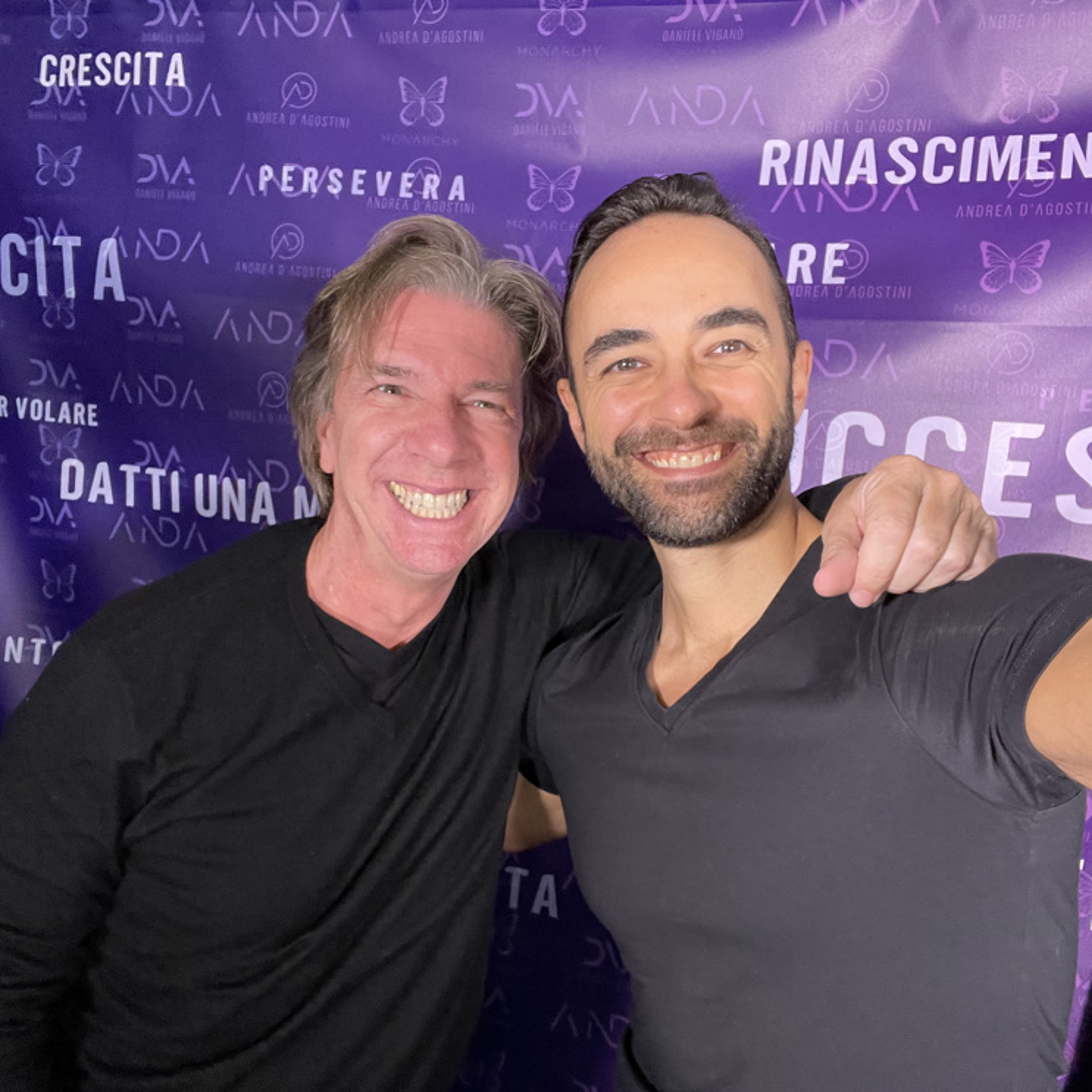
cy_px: 534
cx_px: 539
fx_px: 999
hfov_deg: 57.3
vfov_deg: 57.3
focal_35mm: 28
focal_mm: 2.71
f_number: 2.2
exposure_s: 1/60
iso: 160
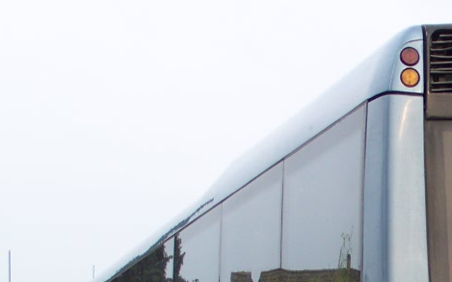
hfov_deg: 10.9
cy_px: 401
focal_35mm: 188
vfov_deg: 6.9
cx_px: 566
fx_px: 2316
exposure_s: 1/160
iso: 64
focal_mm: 10.7
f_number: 3.2
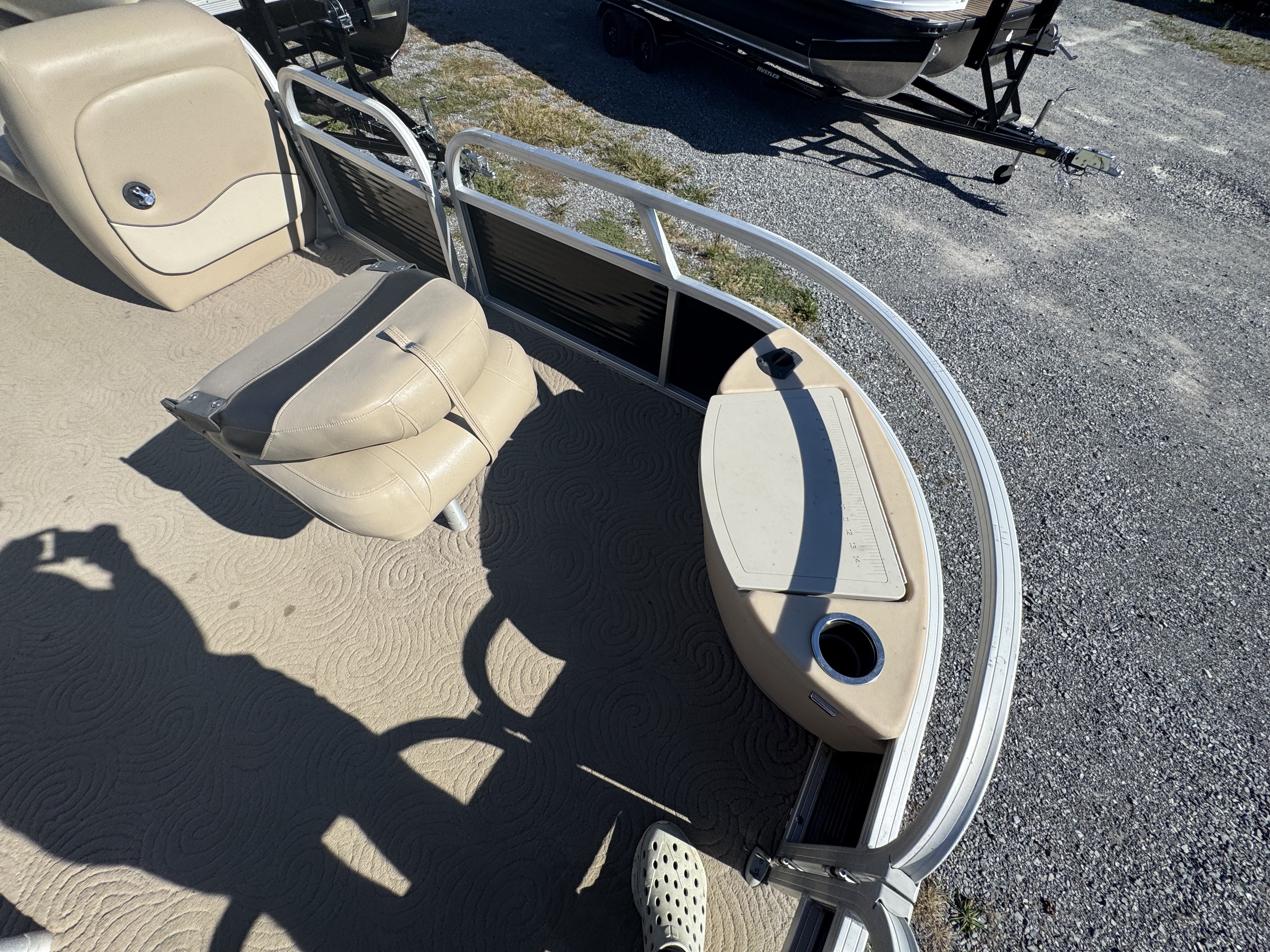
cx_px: 635
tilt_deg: -54.3
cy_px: 476
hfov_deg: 102.1
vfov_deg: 85.7
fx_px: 514
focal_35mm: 14
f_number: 2.2
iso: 50
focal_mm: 2.22
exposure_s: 1/2083
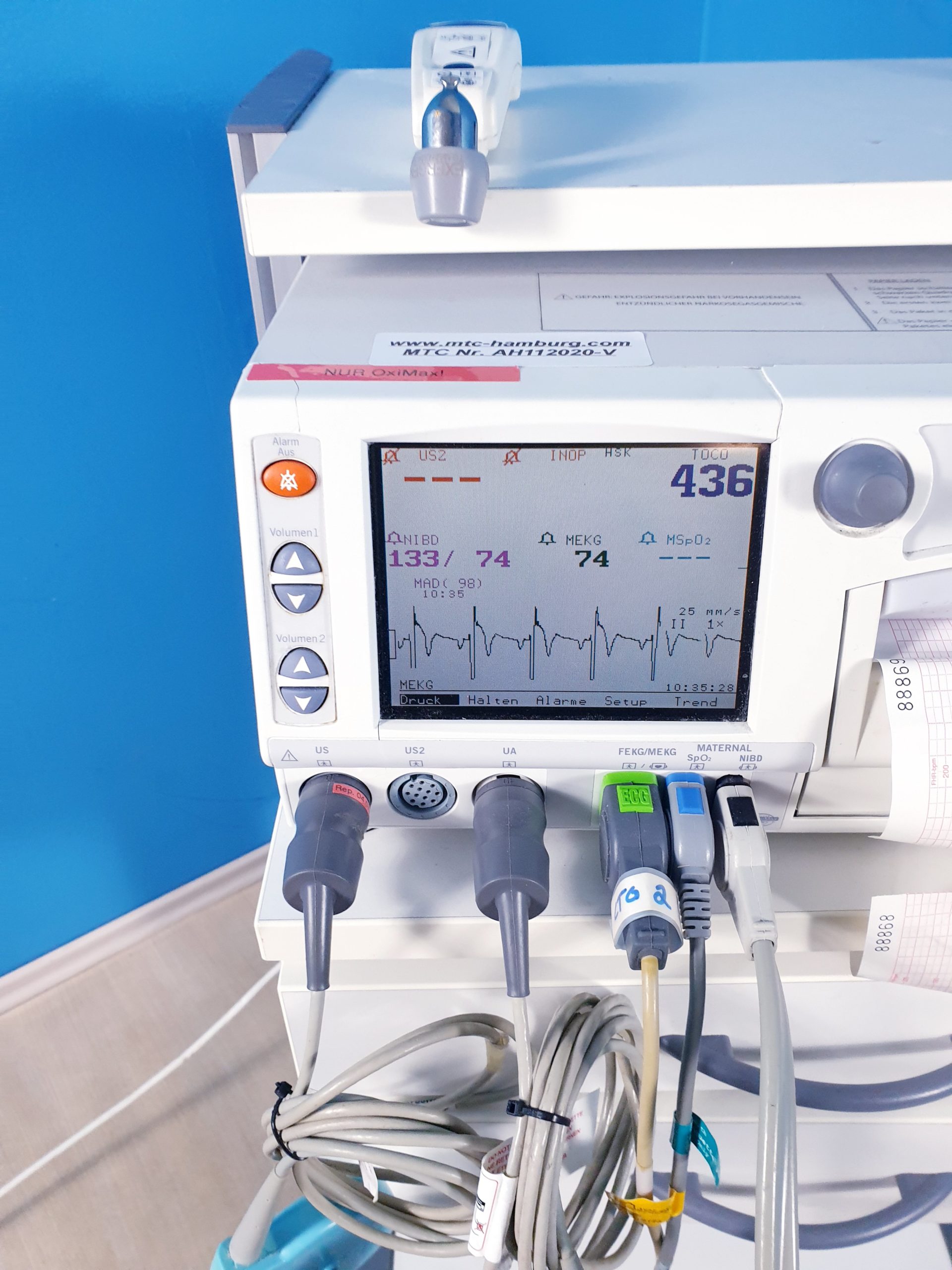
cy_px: 635
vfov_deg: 67.3
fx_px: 953
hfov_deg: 53.1
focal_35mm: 26
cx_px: 476
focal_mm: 4.3
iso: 160
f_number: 2.4
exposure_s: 1/50
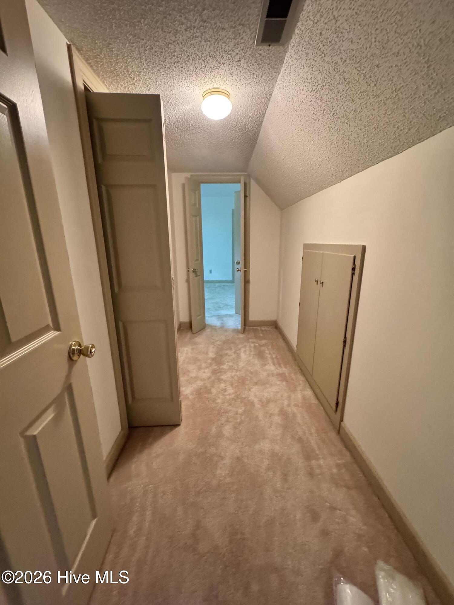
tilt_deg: -13.2
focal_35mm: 14
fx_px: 245
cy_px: 302
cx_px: 227
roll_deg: +0.8
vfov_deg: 102.1
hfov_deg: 85.7
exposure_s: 1/60
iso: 1250
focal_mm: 2.22
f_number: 2.2
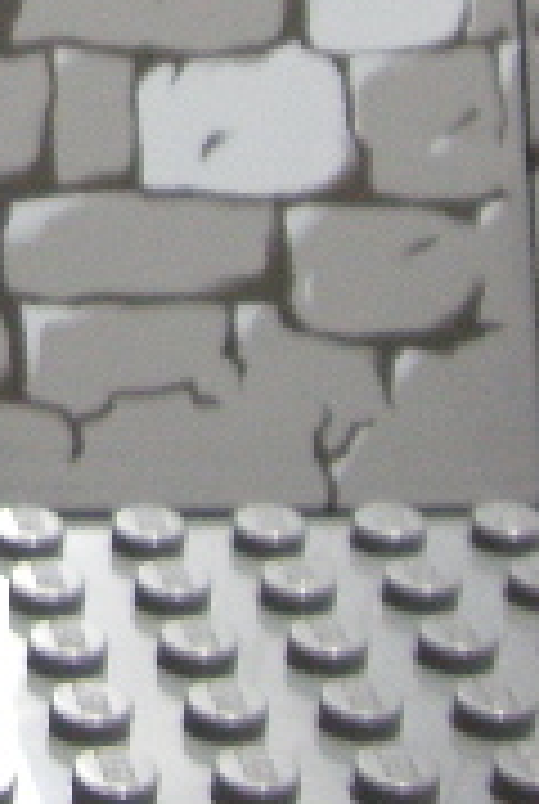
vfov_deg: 14.0
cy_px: -247
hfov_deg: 9.2
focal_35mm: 141
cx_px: -517
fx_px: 3154
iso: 320
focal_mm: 6.3
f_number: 3.3
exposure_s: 1/4
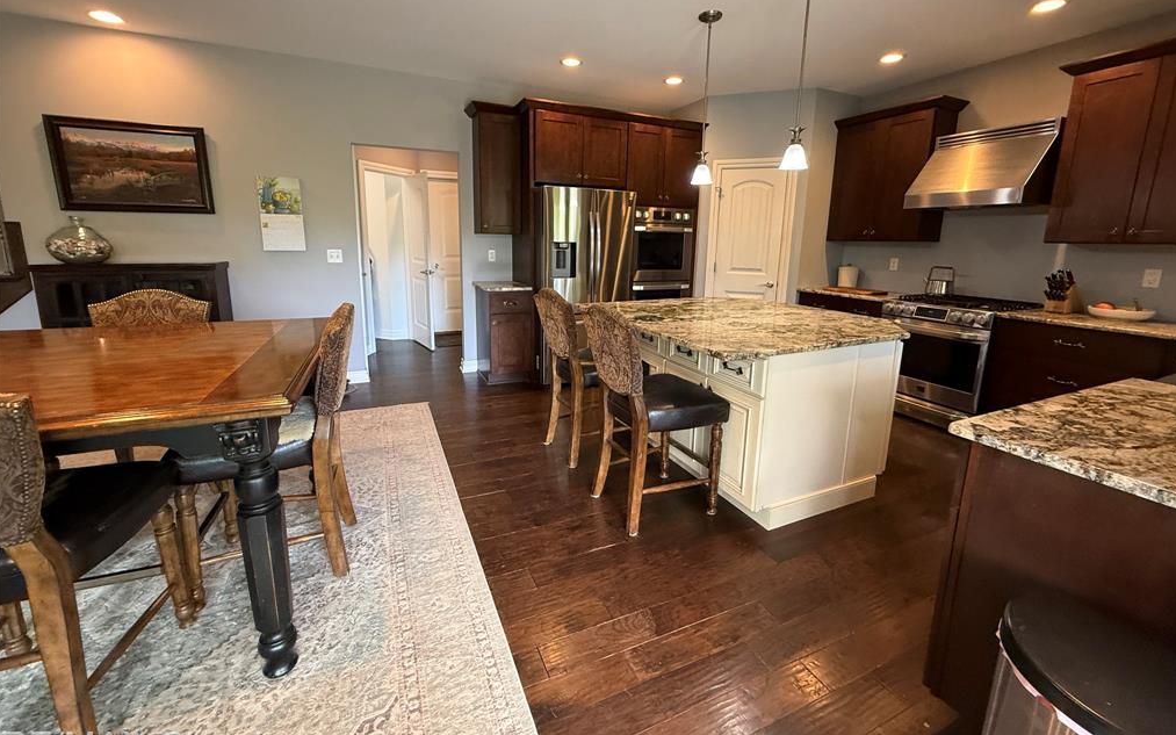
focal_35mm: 15
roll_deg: -0.7
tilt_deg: -7.8
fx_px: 481
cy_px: 327
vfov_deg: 74.5
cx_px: 587
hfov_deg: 101.5
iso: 320
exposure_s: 1/90
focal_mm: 2.22
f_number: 2.2
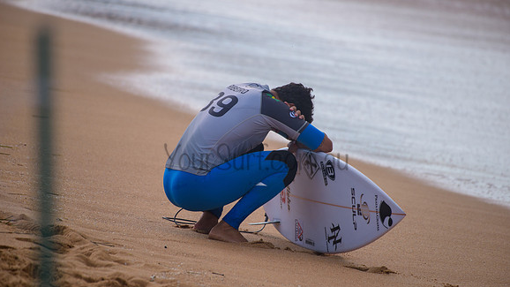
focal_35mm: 526
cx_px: 255
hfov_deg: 4.1
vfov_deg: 2.3
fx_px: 7113
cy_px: 150
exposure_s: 1/800
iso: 140
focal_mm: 500
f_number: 5.6
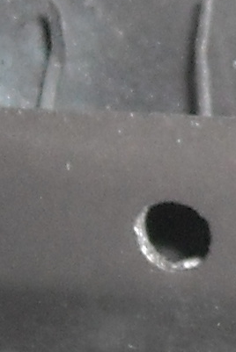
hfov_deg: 4.6
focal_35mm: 296
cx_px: 493
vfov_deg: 7.0
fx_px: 2905
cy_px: 113
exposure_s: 1/60
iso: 200
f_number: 2.8
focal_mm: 5.7
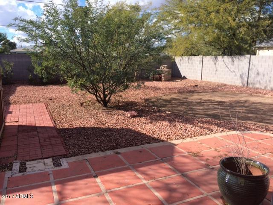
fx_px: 229
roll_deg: -0.3
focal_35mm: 29
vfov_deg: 48.2
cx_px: 136
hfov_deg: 61.7
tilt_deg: -11.0
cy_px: 102
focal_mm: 4.15
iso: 40
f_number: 2.2
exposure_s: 1/1642
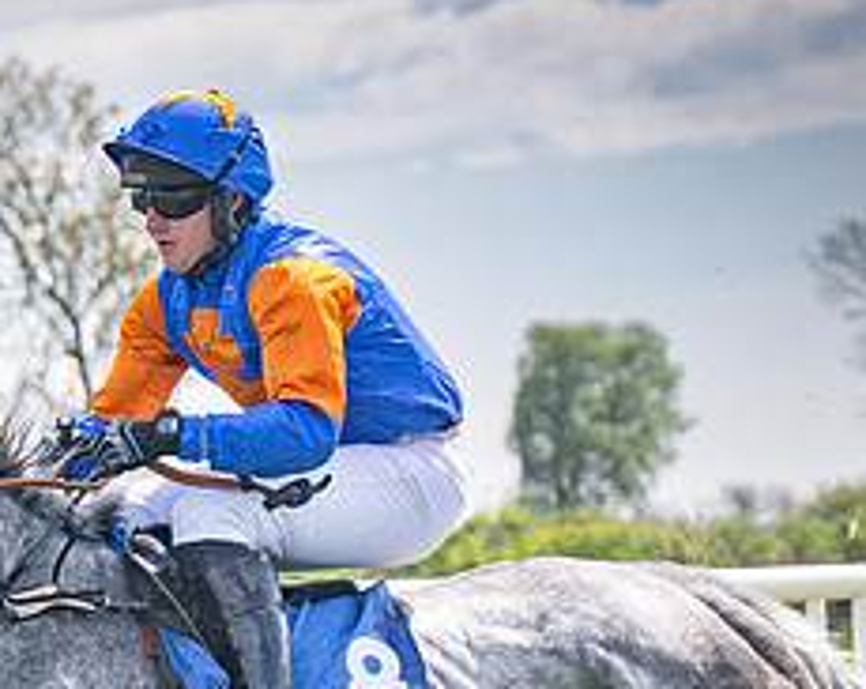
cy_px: 886
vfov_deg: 4.0
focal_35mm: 387
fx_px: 9898
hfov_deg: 5.0
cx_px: -11
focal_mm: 98
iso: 200
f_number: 4
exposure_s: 1/2000
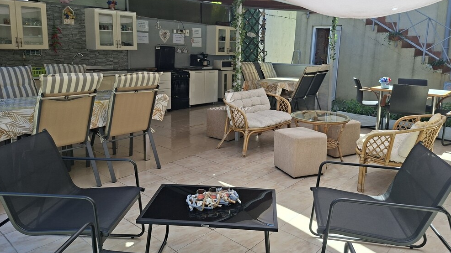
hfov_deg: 71.9
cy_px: 96
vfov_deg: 44.0
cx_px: 231
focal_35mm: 26
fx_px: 311
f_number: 1.8
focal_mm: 5.54
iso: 50
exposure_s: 1/892
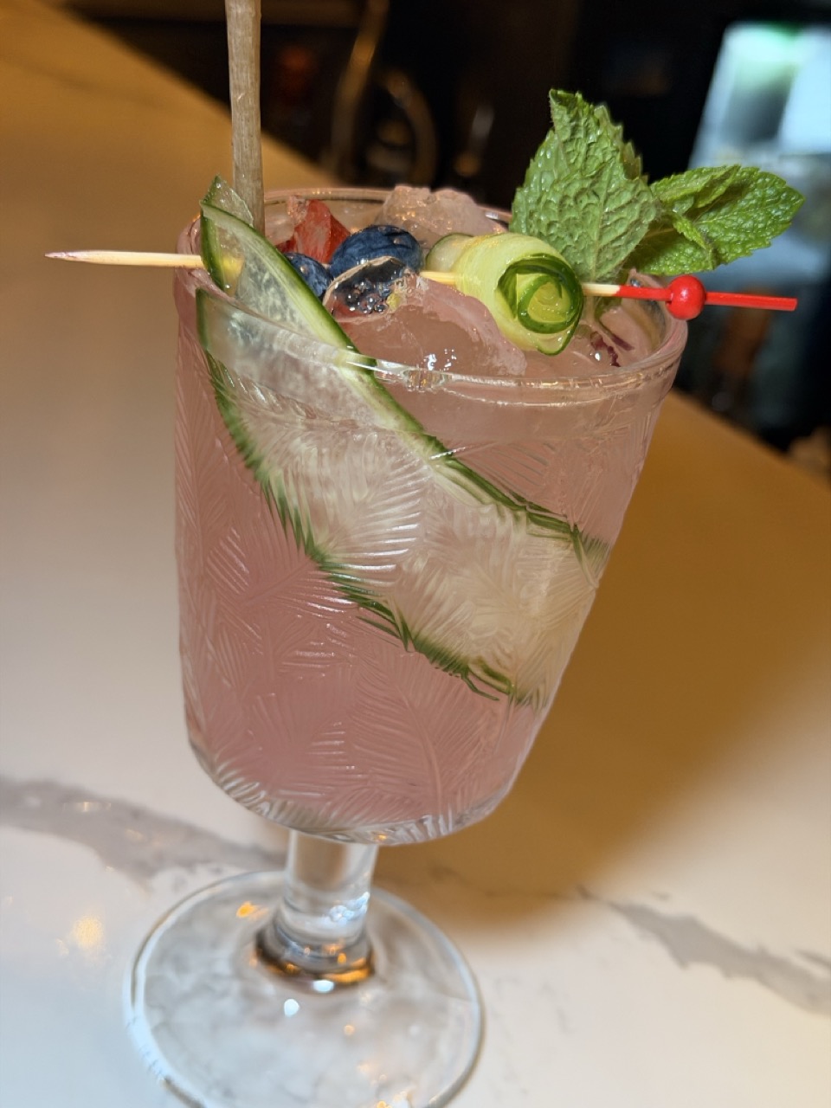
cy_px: 554
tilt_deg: -29.7
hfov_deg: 30.3
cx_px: 416
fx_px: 1536
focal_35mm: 48
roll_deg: -12.1
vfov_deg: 39.7
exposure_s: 1/40
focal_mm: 6.76
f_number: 1.78
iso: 200
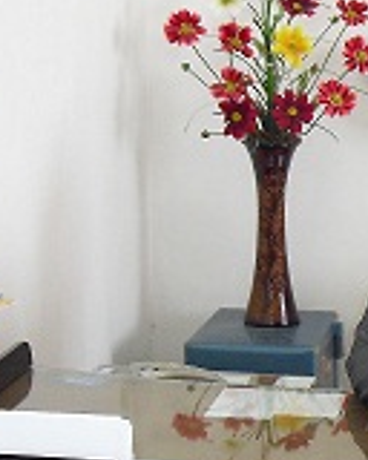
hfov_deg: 14.7
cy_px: 239
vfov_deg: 19.2
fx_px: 1361
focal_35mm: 100
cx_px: 474
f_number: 3.1
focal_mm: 6.3
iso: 400
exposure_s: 1/60
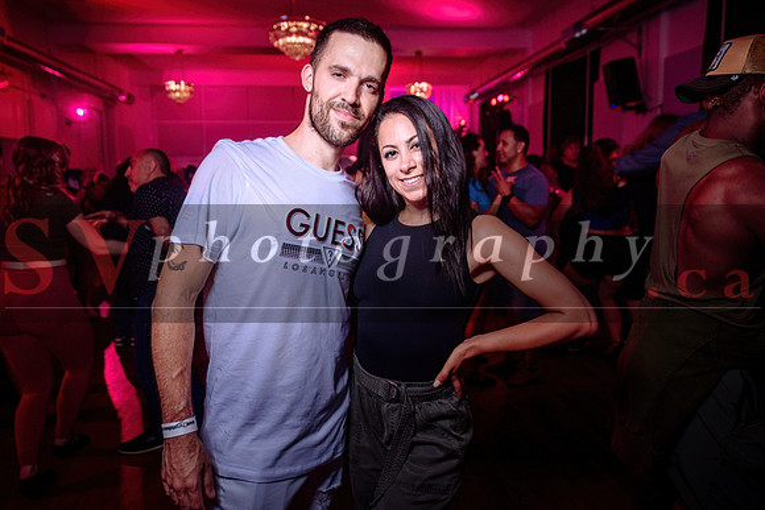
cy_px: 237
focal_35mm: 27
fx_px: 567
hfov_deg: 68.0
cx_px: 374
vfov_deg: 48.4
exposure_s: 1/30
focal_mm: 24
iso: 800
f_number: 3.2
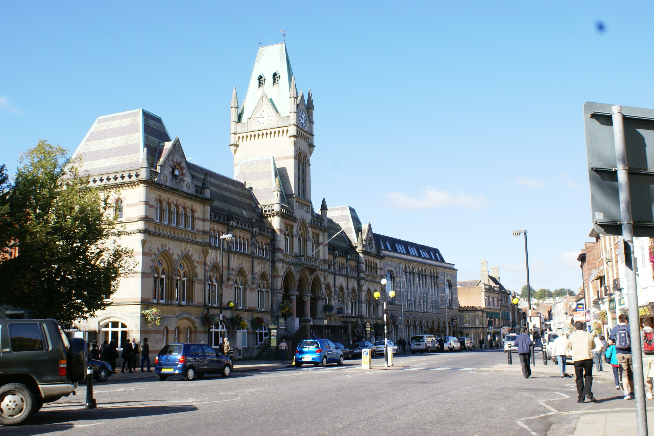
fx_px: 654
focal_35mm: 36
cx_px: 327
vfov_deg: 36.9
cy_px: 218
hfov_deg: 53.1
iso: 100
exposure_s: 1/100
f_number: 10
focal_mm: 24
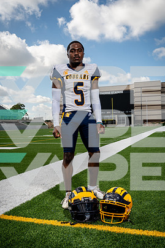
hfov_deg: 34.2
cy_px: 129
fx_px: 268
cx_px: 82
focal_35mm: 39
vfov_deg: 49.6
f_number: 8
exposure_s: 1/250
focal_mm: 35
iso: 125
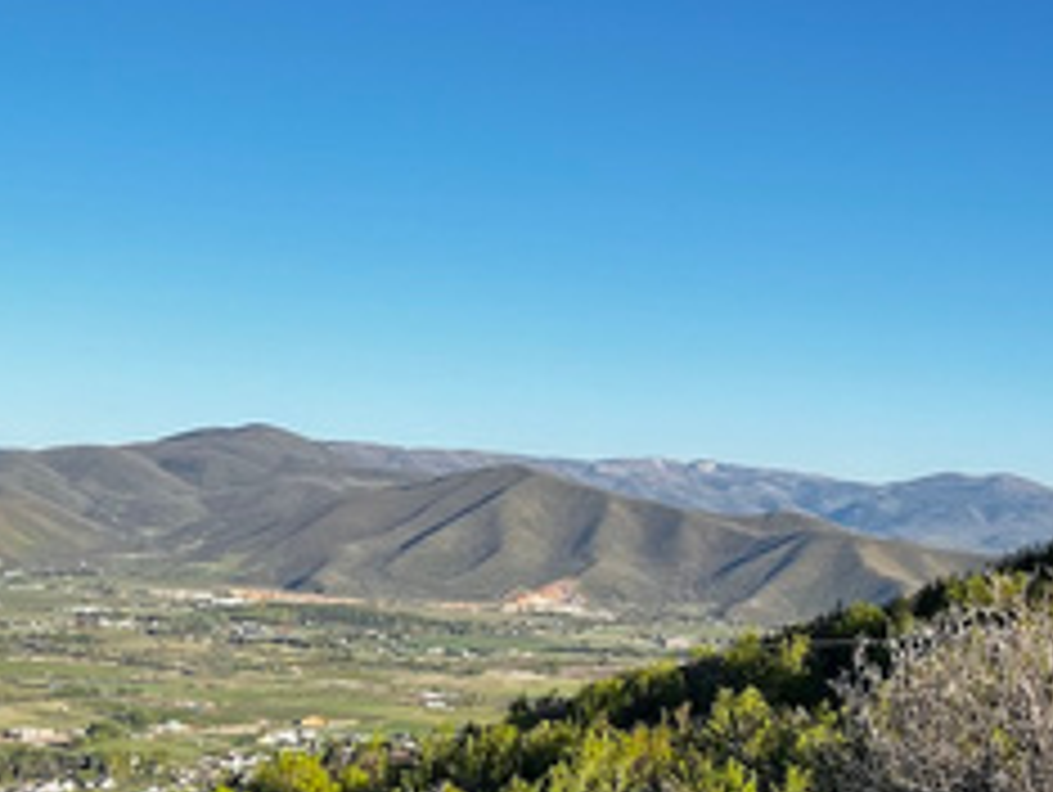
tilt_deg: -1.8
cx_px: 626
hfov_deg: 27.3
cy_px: 598
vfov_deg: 20.6
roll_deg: -2.2
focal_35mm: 71
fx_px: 2162
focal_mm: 5.7
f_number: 1.5
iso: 50
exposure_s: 1/3571
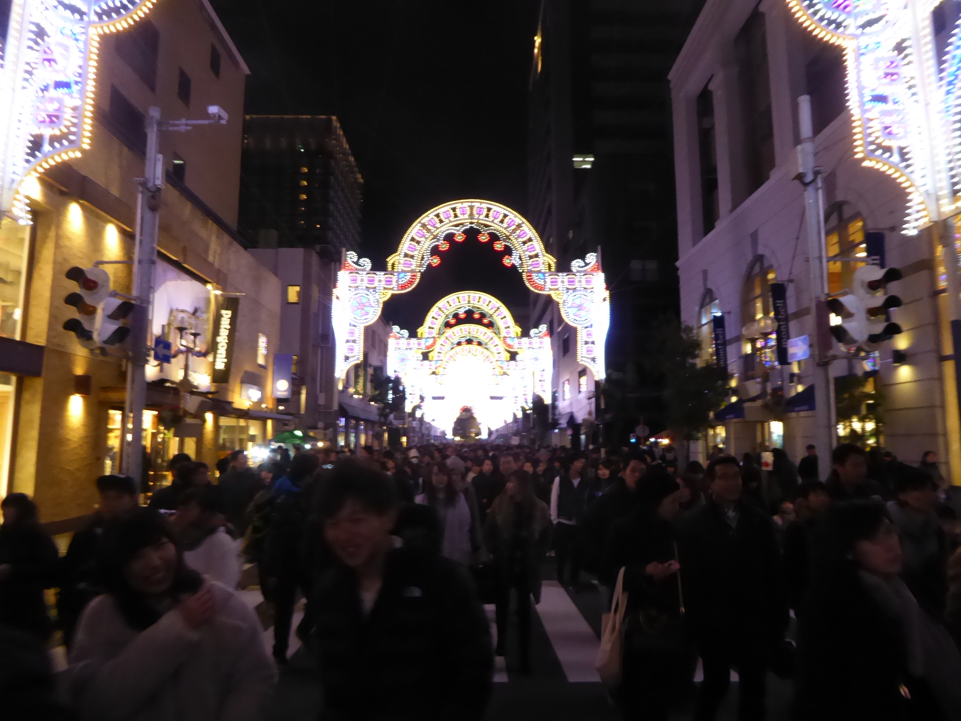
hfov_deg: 69.4
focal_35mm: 25
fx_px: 694
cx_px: 480
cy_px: 360
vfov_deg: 54.9
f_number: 3.3
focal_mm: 4.3
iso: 800
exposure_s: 1/25
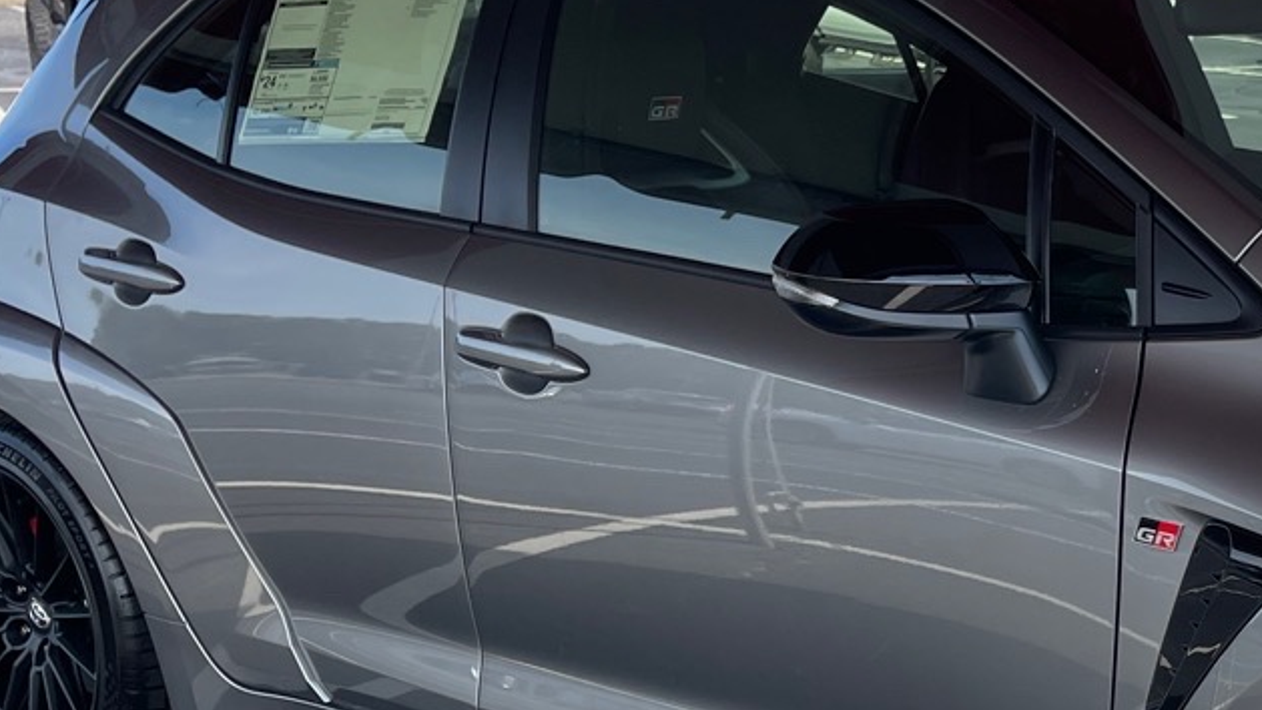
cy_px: 570
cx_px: 1304
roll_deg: +1.1
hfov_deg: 27.4
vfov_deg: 16.6
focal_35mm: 72
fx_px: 2410
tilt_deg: -13.1
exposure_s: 1/1739
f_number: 1.6
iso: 32
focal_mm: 5.1
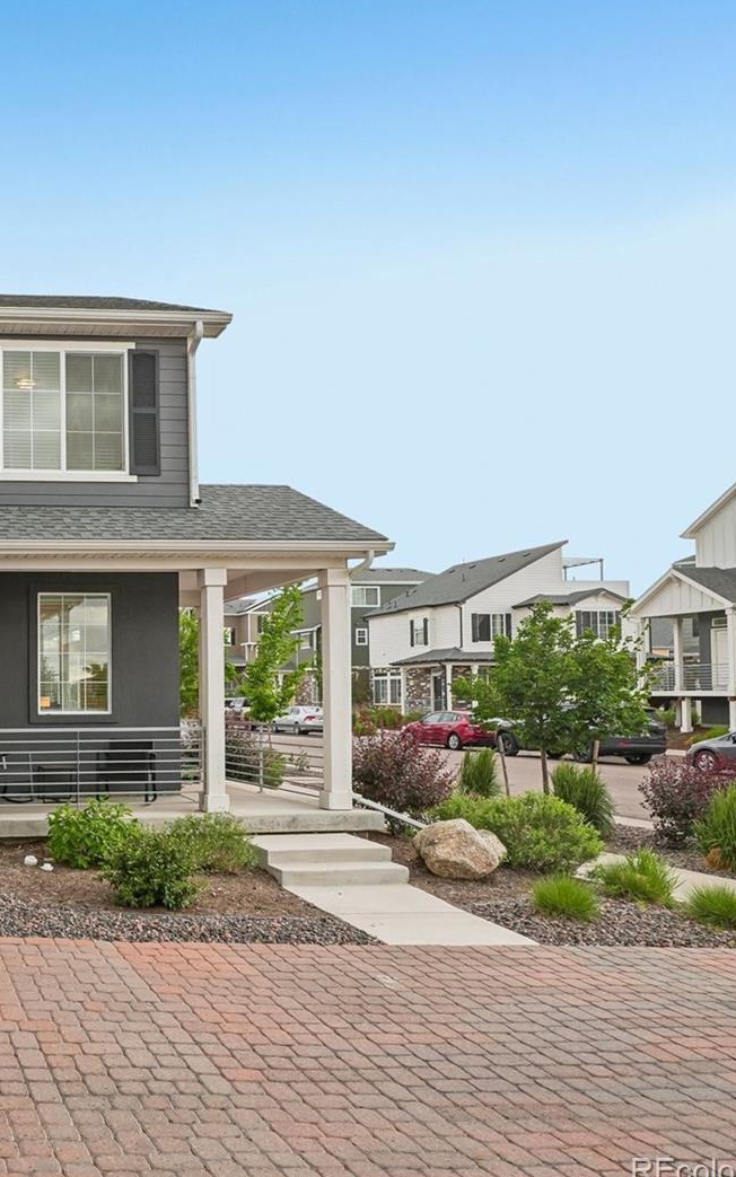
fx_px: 827
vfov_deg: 70.9
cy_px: 592
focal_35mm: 26
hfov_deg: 38.8
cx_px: -89
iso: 100
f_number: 8
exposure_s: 1/60
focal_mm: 11
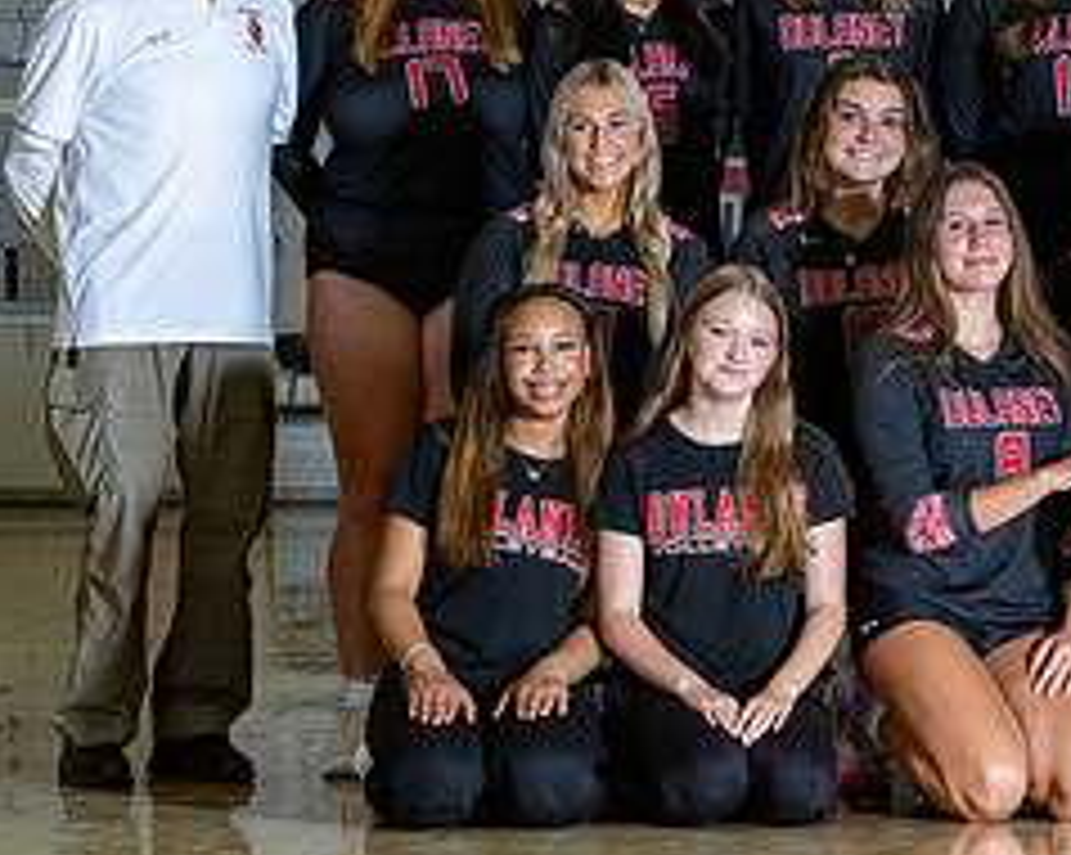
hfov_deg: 8.1
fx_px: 7506
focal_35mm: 237
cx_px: 1197
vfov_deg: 6.5
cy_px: 226
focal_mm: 76
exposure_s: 1/160
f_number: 8
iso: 1000
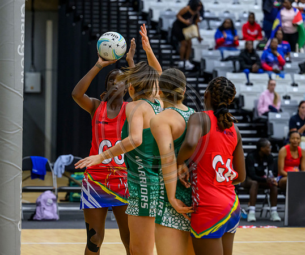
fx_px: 1532
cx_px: 114
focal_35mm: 167
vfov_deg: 9.5
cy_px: 127
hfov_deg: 11.4
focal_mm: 140
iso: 4000
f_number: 4
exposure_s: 1/800
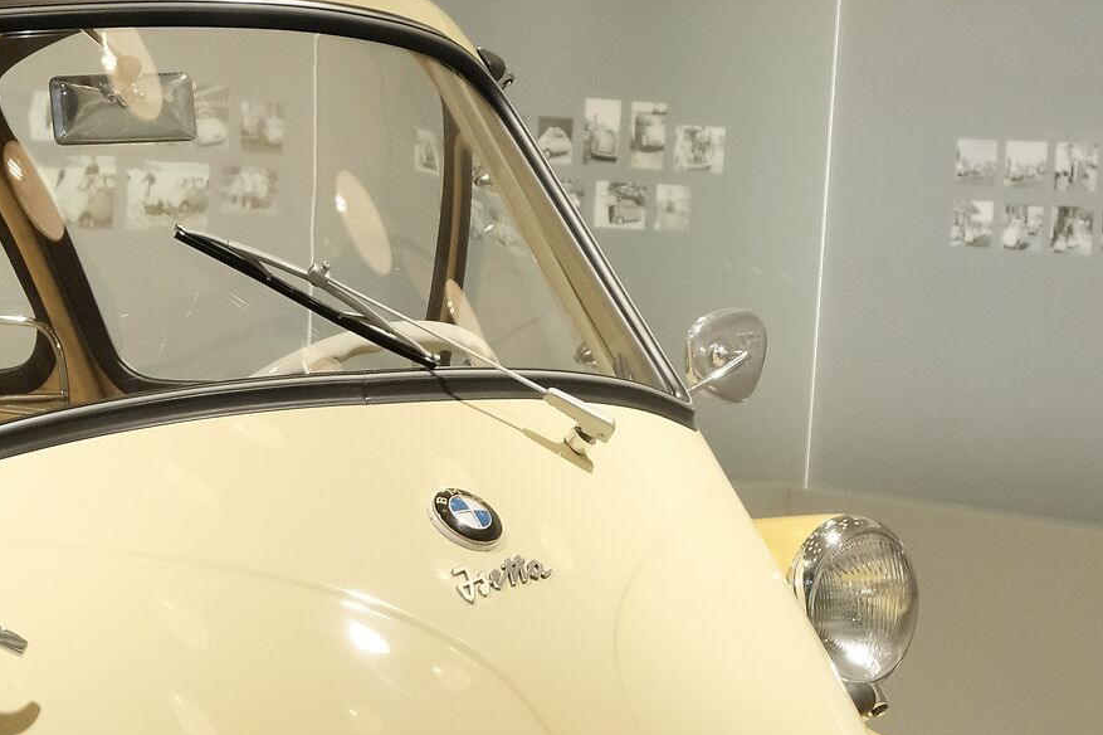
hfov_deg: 12.2
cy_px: 780
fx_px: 5114
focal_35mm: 167
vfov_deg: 8.2
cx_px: 38
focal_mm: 40.7
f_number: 9
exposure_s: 1/125
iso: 1600
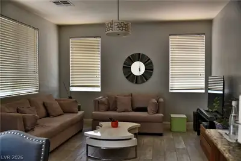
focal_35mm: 34
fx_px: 228
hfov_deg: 55.8
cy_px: 80
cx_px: 120
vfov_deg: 38.9
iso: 100
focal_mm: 34
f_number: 4.5
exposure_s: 1/40
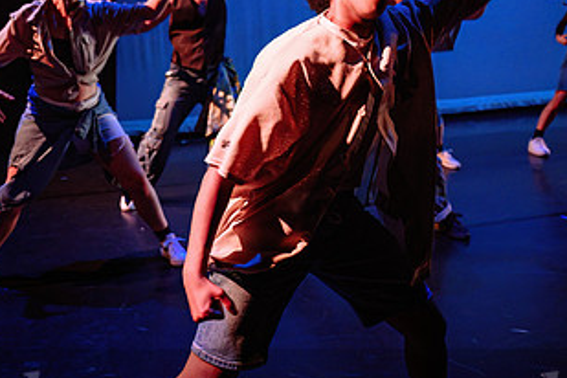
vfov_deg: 29.8
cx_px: 270
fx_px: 709
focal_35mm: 45
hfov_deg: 43.6
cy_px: 159
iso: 1600
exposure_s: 1/300
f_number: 2.8
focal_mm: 24
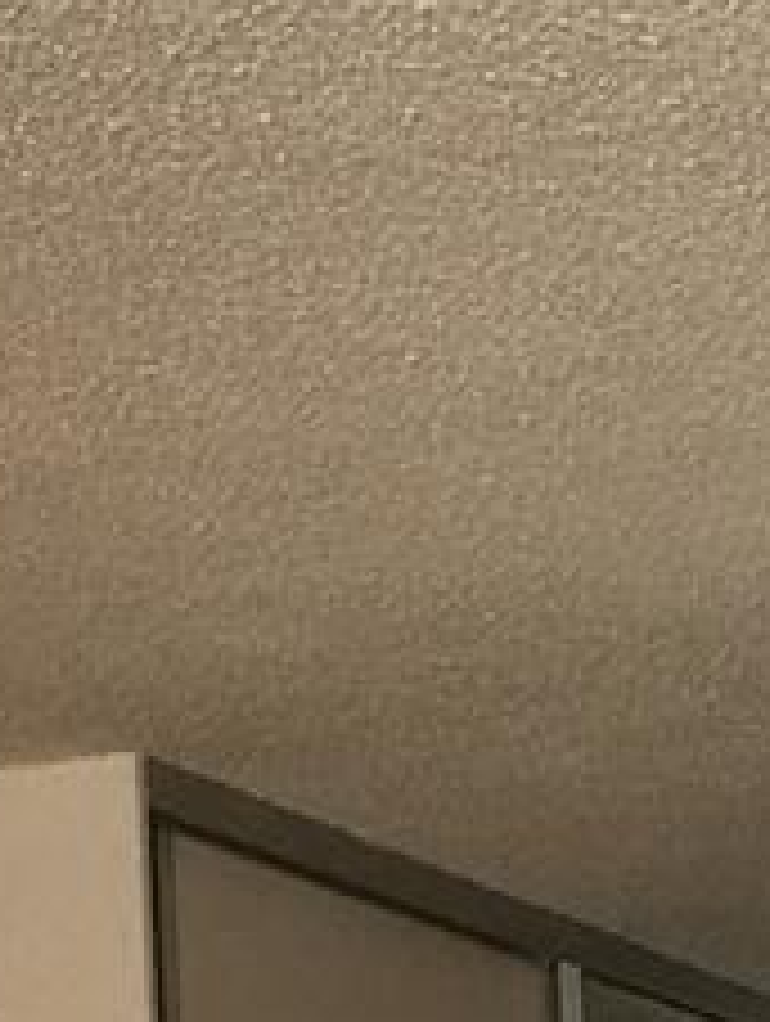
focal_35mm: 153
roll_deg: +2.5
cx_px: 806
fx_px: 4525
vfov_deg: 11.7
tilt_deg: -0.4
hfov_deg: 9.6
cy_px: 1940
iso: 40
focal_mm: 4.15
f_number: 2.2
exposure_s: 1/30
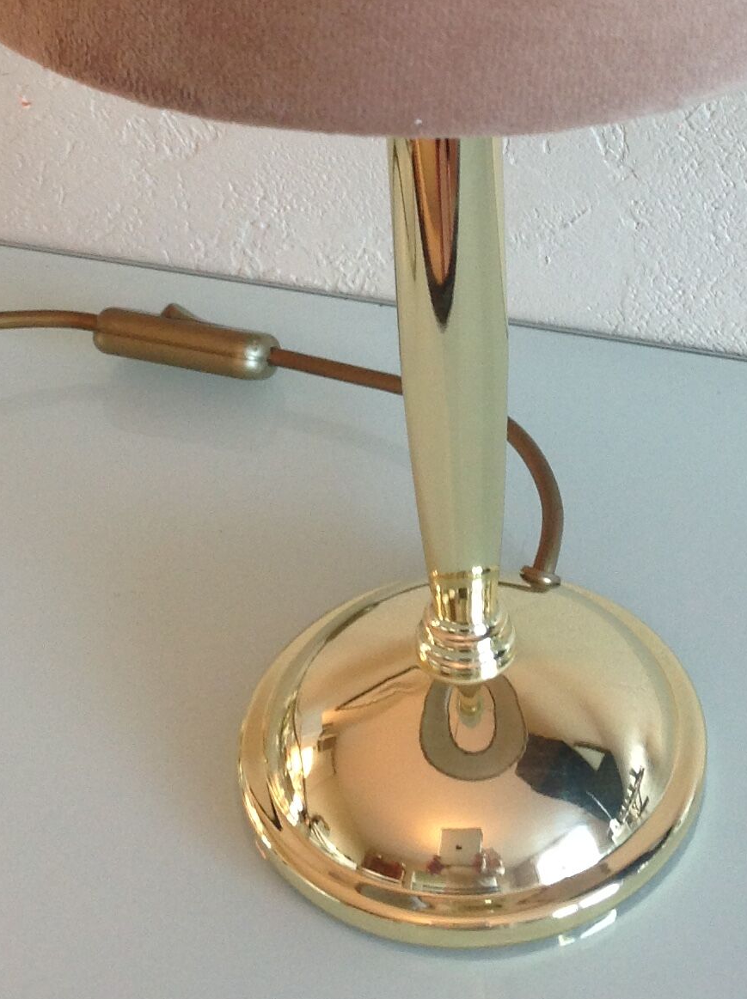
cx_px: 469
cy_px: 119
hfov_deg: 18.8
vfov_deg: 24.4
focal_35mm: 78
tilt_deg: -30.0
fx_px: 2250
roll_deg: +4.0
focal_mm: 4.28
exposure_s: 1/15
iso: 80
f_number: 2.4
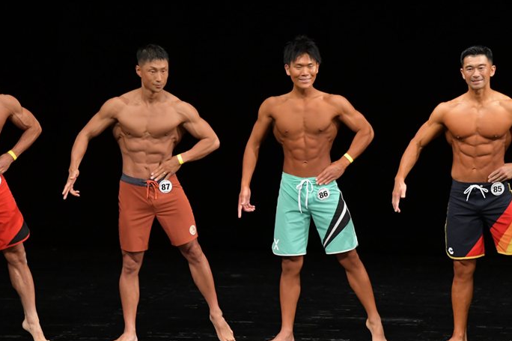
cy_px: 179
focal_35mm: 289
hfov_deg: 7.1
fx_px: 4107
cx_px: 239
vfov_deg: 4.7
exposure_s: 1/400
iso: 3200
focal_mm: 170
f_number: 5.6
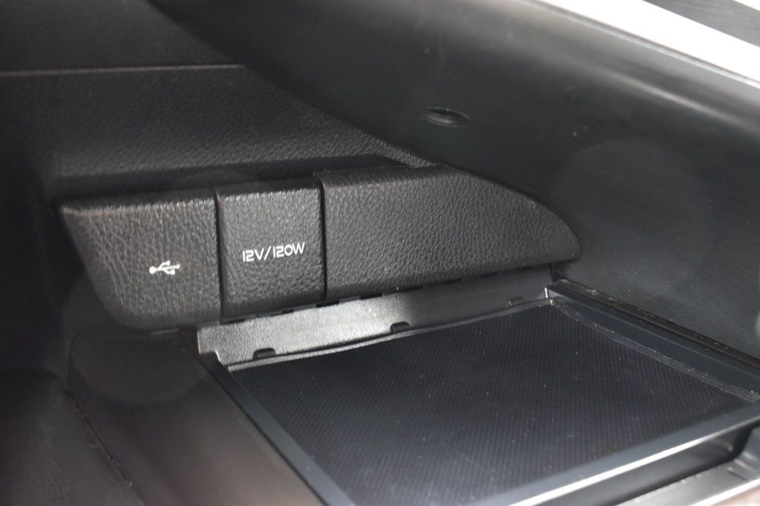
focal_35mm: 39
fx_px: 823
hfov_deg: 49.6
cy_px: 253
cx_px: 380
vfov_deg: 34.2
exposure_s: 1/15
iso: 1600
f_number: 6.3
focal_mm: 26
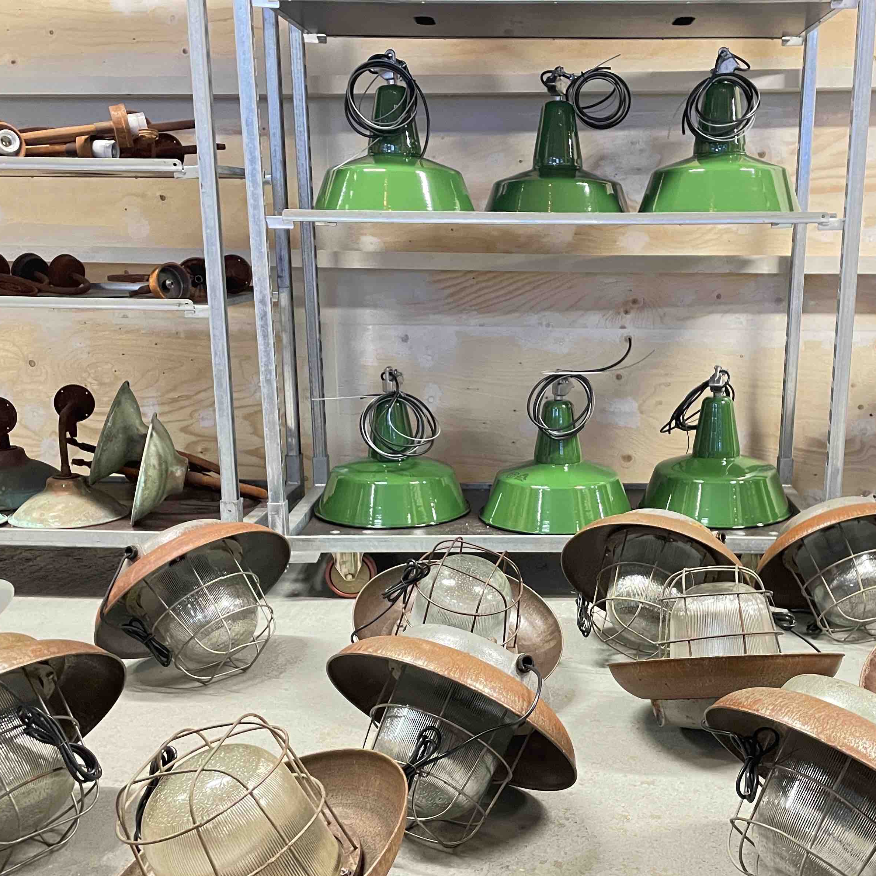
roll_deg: -0.7
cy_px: 504
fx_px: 1117
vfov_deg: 42.7
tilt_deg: -13.7
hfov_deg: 42.5
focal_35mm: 39
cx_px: 544
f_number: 1.6
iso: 500
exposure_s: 1/33
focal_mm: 4.2
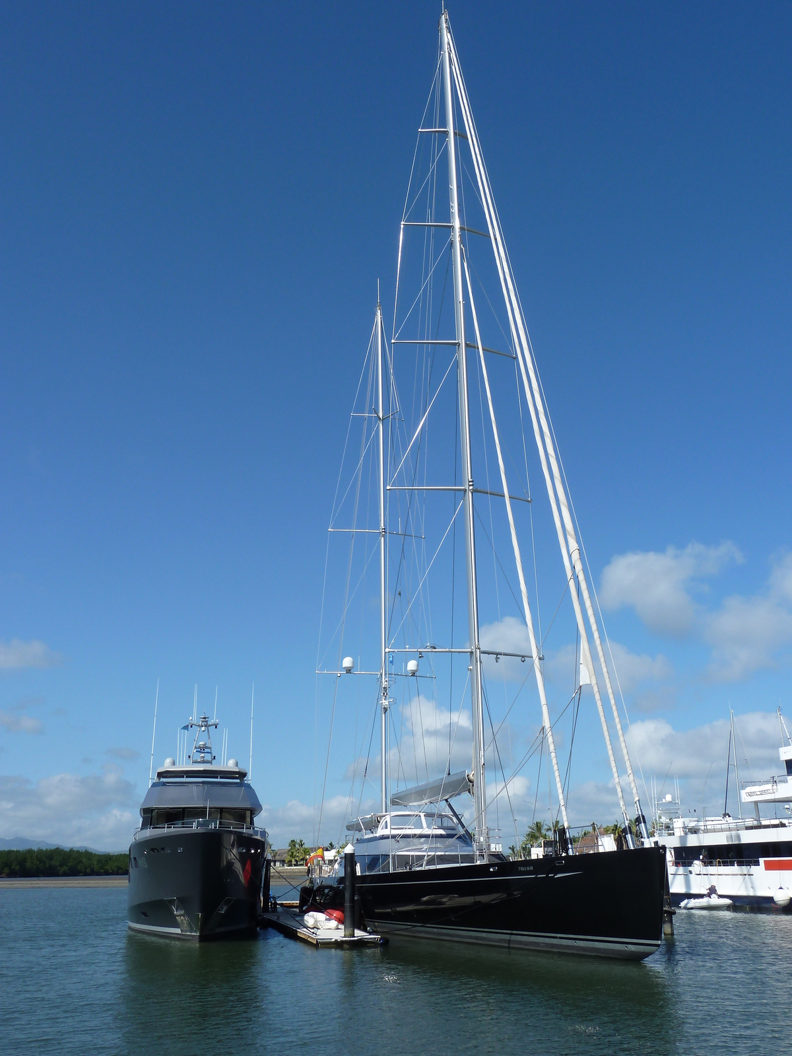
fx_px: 915
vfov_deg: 60.0
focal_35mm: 30
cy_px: 528
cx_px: 396
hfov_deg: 46.8
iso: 80
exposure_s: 1/500
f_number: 5
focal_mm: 5
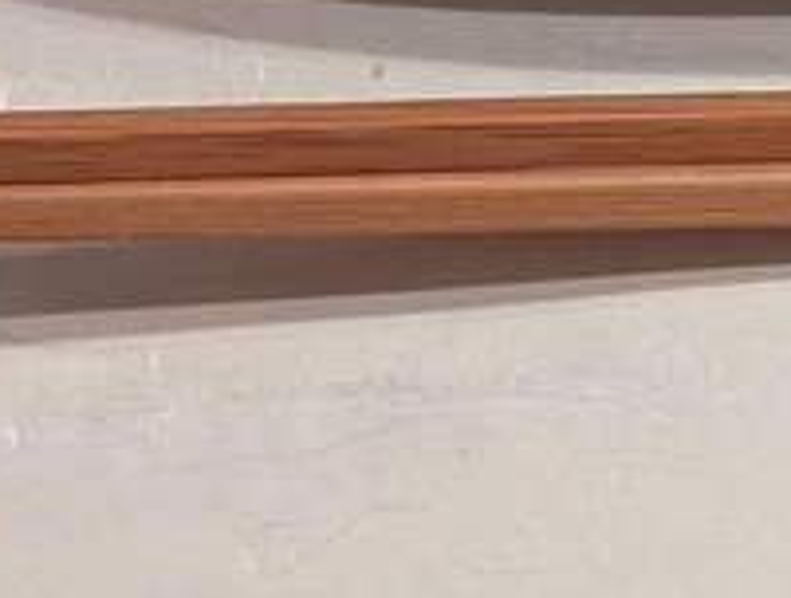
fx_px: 3277
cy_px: -165
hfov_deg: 13.7
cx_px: 610
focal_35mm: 143
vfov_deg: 10.2
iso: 891
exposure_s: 1/100
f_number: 1.85
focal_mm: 6.81
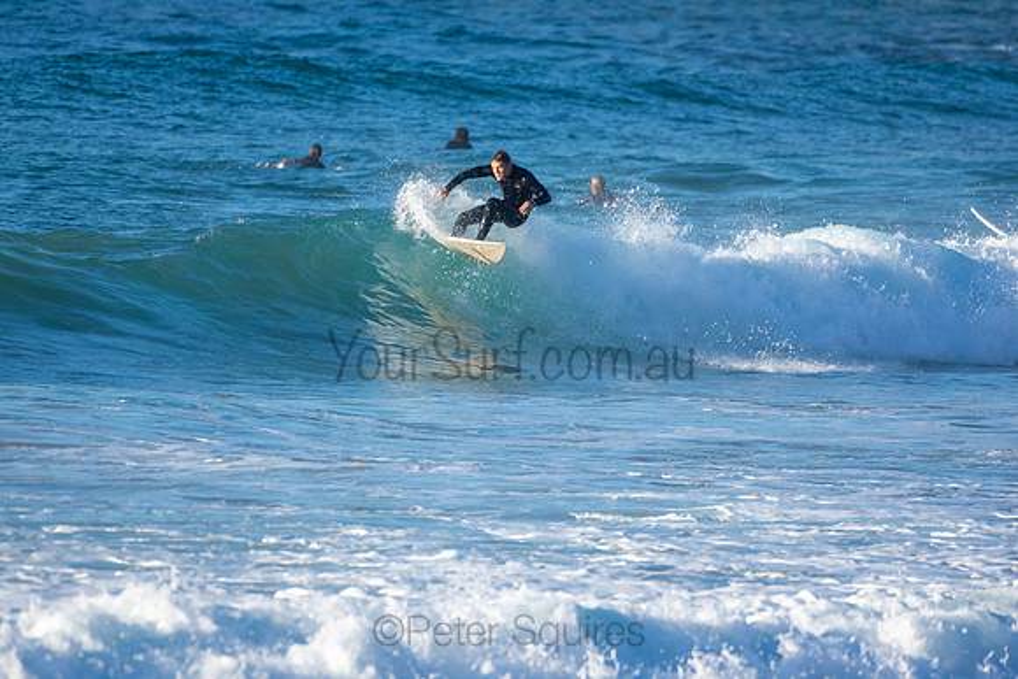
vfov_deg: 1.8
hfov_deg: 2.7
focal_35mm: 750
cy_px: 340
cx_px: 509
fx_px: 21212
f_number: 5.6
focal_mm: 500
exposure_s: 1/1250
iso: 400
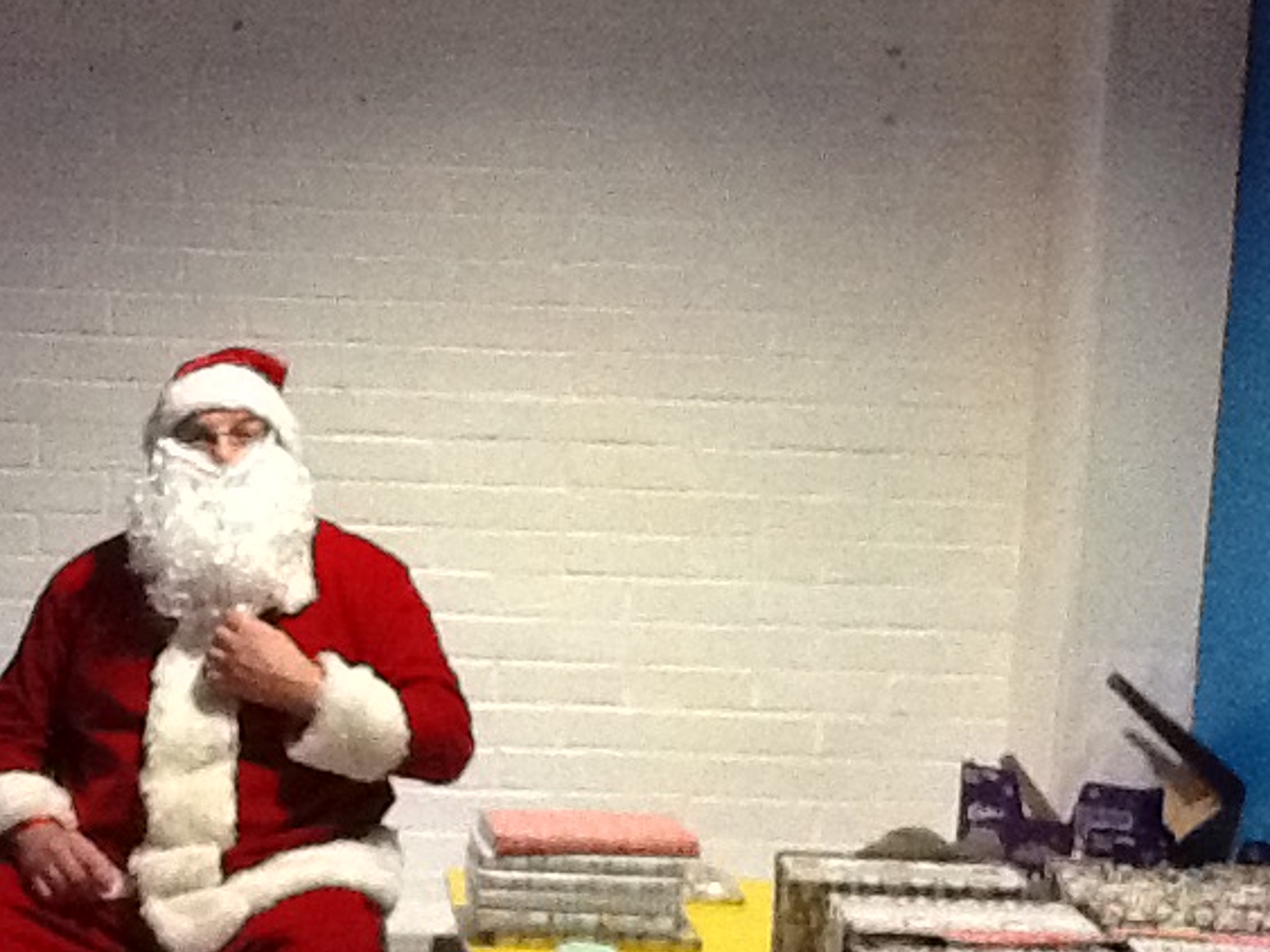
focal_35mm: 75
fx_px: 2751
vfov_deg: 19.4
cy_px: 765
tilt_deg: -9.7
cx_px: 275
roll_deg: -1.9
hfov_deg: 25.6
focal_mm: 2.03
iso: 400
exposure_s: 1/30
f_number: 2.4
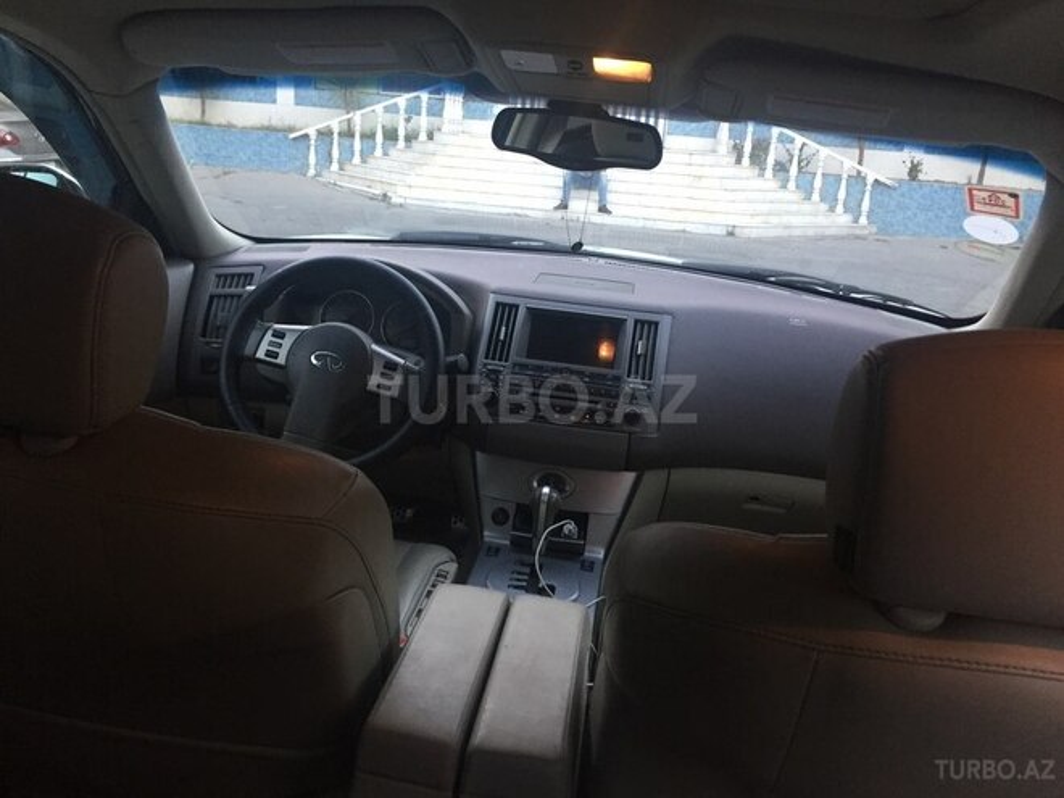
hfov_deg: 61.7
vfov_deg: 48.2
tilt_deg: -17.2
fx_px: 891
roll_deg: -5.6
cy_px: 399
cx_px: 532
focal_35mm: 29
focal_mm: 4.15
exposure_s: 1/33
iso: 160
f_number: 2.2
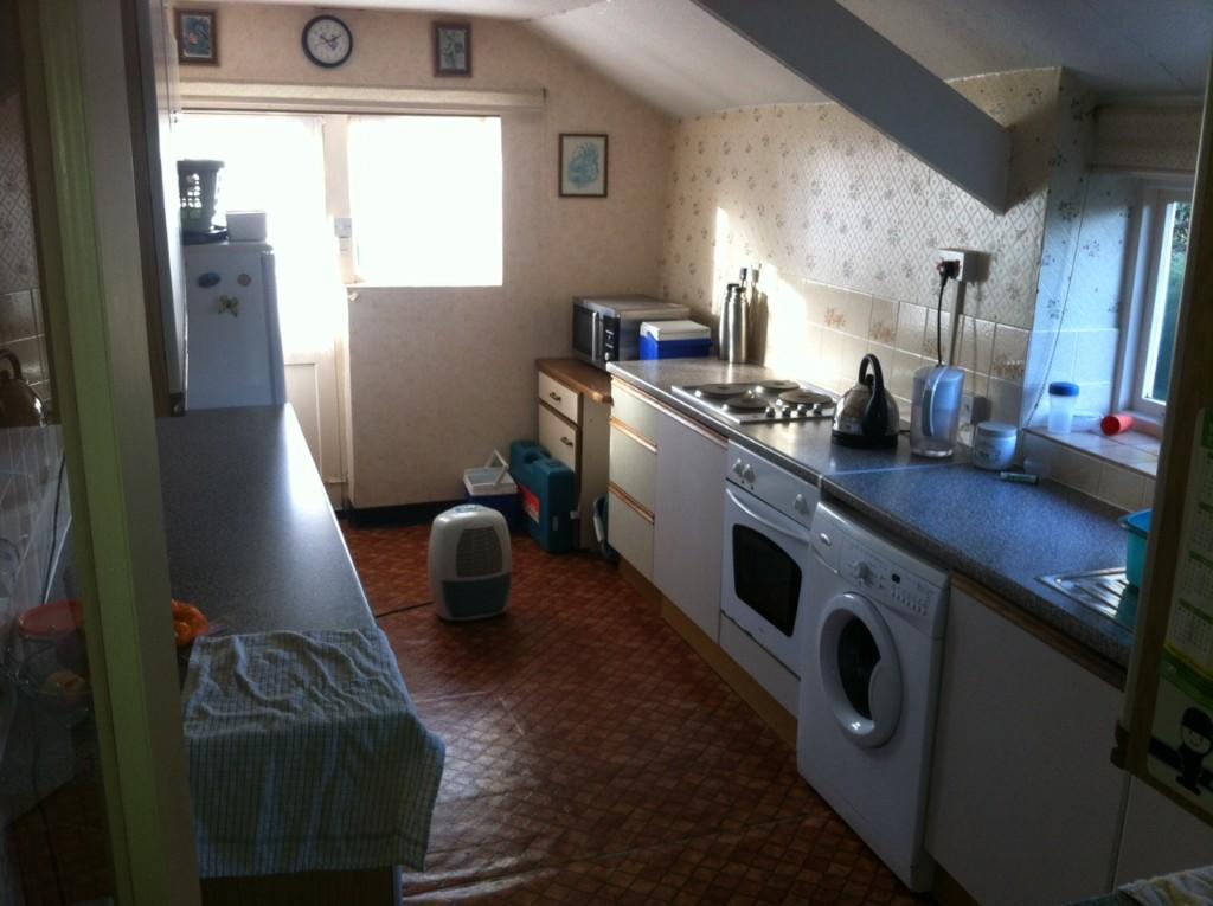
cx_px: 606
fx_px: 1225
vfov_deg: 40.6
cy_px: 453
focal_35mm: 35
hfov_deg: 52.7
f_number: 2.8
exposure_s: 1/24
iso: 100
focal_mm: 3.85
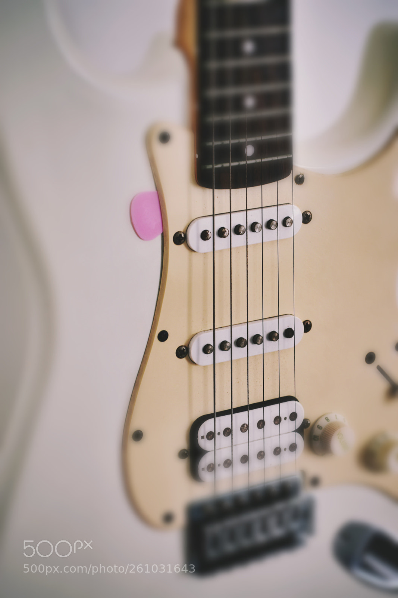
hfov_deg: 18.2
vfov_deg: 27.0
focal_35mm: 75
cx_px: 199
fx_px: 1243
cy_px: 299
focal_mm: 50
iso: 400
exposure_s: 1/100
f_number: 5
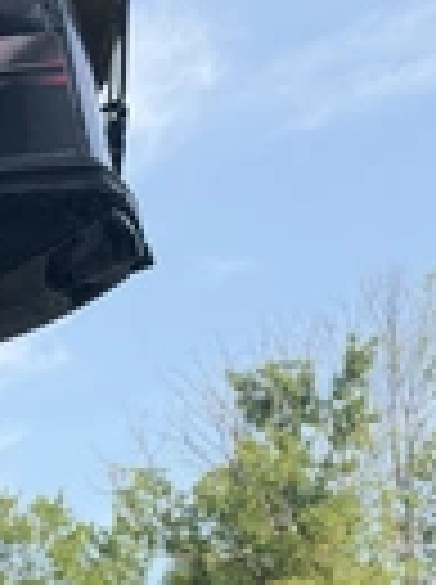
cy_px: 670
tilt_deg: +7.9
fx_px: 2494
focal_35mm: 148
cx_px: -94
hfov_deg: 9.8
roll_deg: -1.0
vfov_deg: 13.1
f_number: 1.78
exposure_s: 1/1754
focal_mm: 6.76
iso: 64
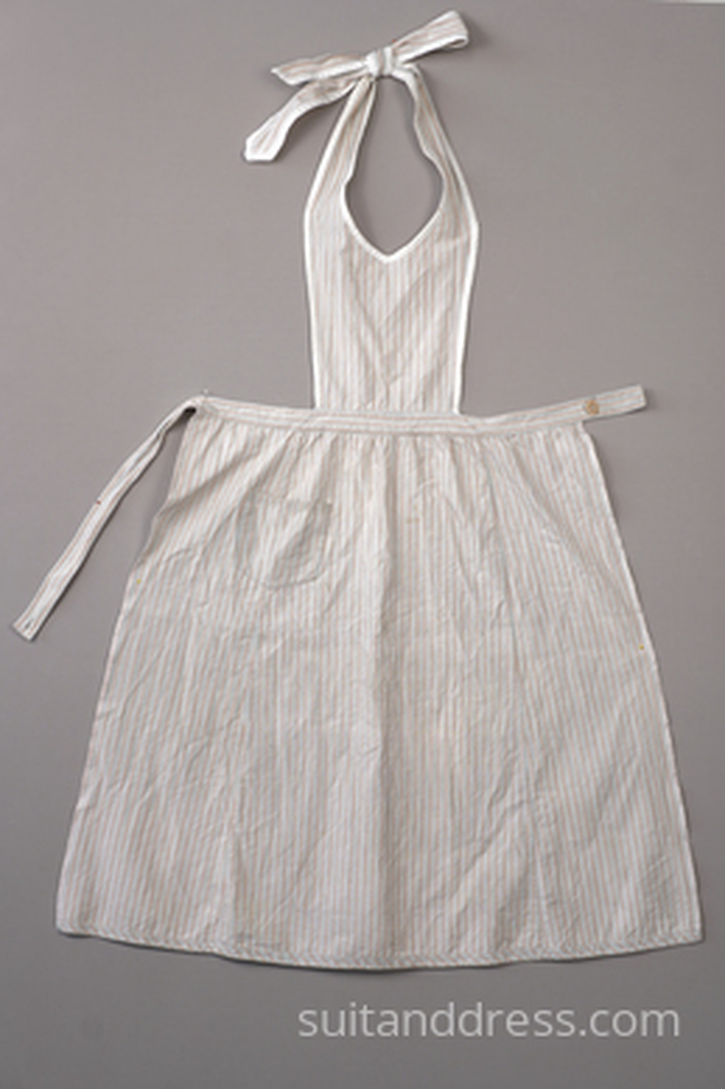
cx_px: 362
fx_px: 1451
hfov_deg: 28.1
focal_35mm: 48
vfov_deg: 41.1
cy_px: 544
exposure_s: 1/50
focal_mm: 32
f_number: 7.1
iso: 320
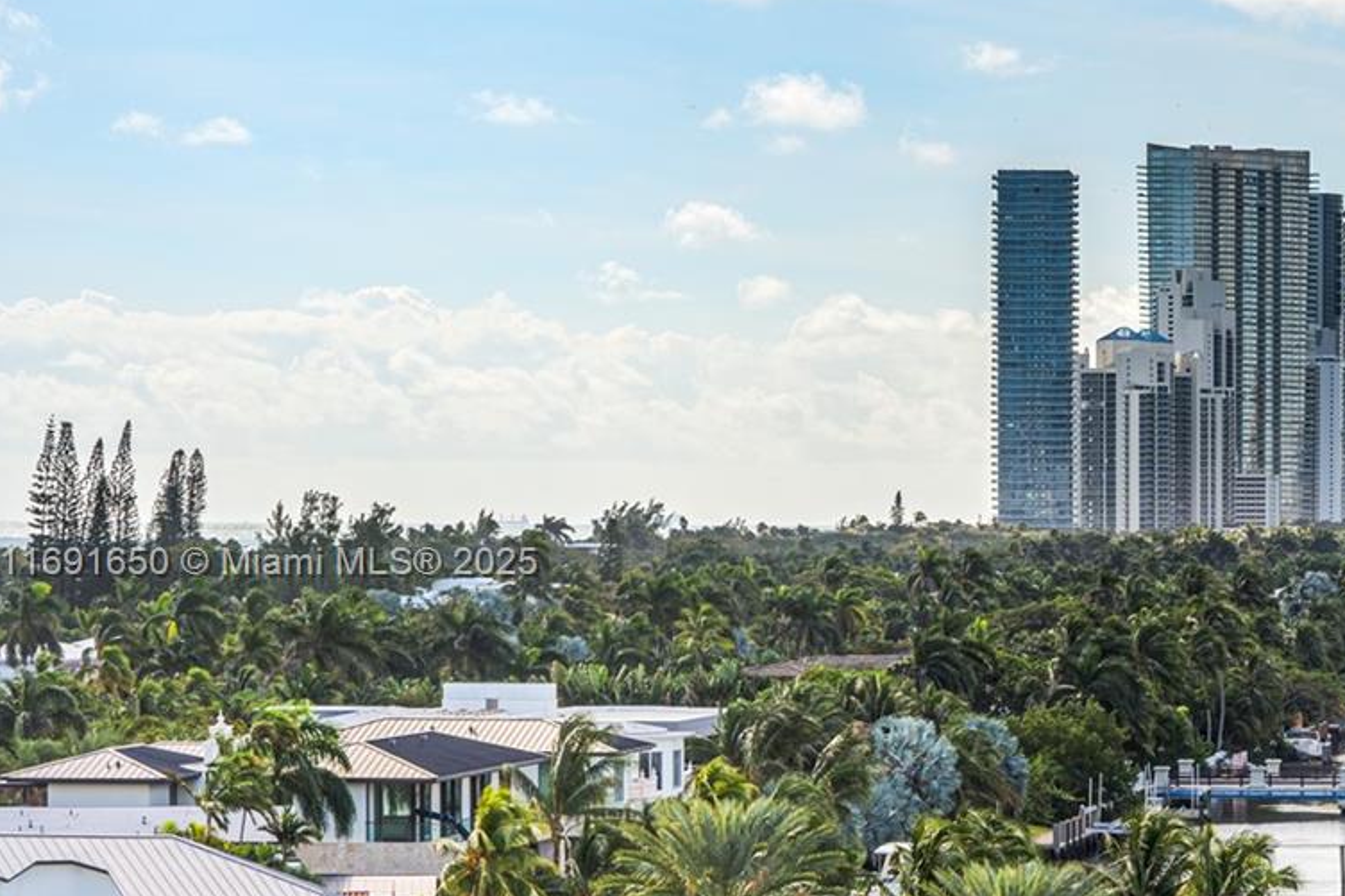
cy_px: 565
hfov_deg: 13.6
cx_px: 1397
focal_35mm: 149
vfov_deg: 9.2
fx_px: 5565
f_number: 8
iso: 64
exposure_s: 1/320
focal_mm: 70
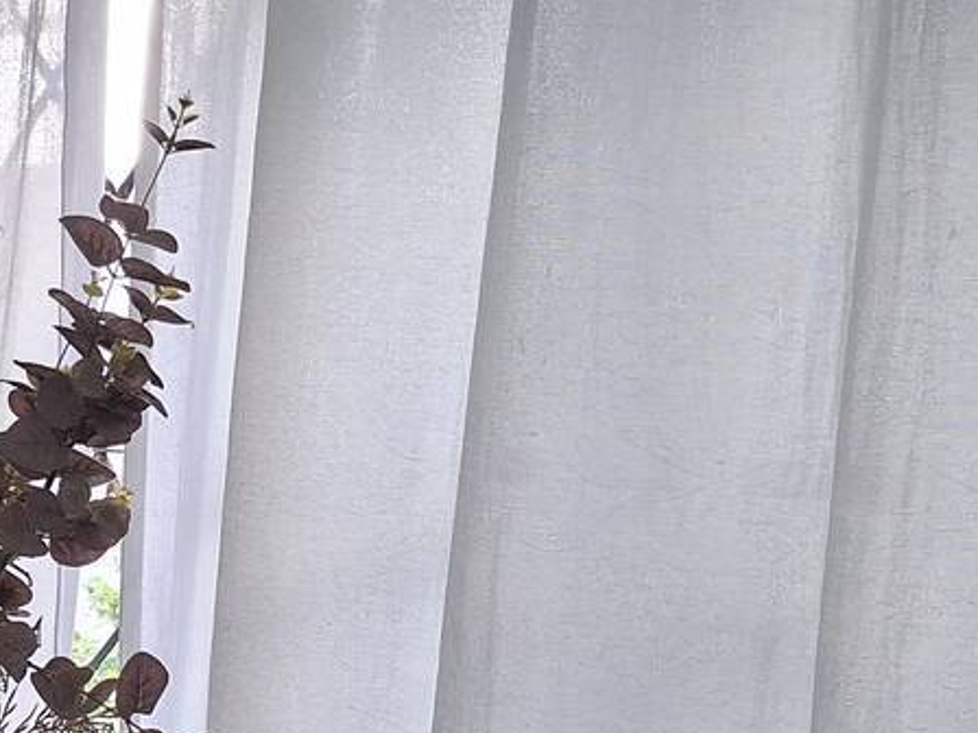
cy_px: 613
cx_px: -347
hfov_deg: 22.9
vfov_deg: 19.6
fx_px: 2091
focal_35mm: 74
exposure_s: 1/120
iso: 250
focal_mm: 5.54
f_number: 1.8
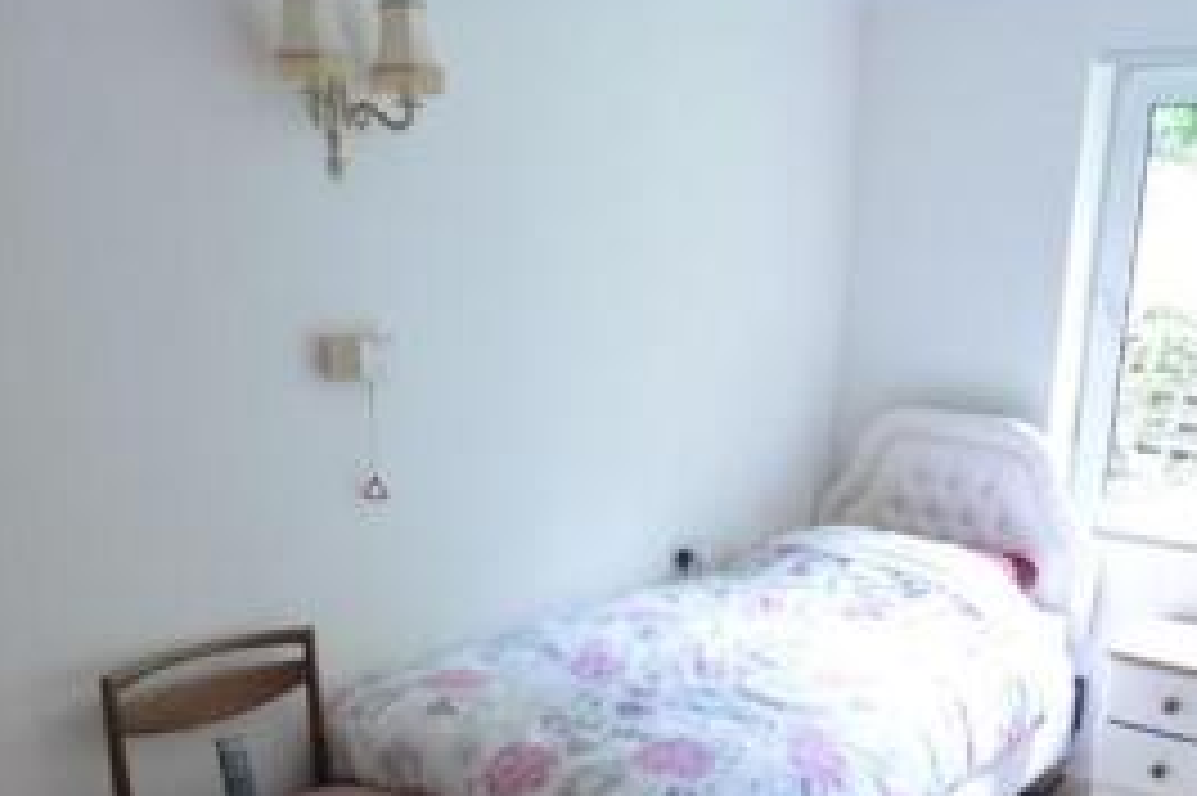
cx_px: 749
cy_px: 717
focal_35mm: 37
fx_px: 1229
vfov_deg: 33.9
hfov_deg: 51.4
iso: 400
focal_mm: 10
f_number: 4.5
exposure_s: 1/15
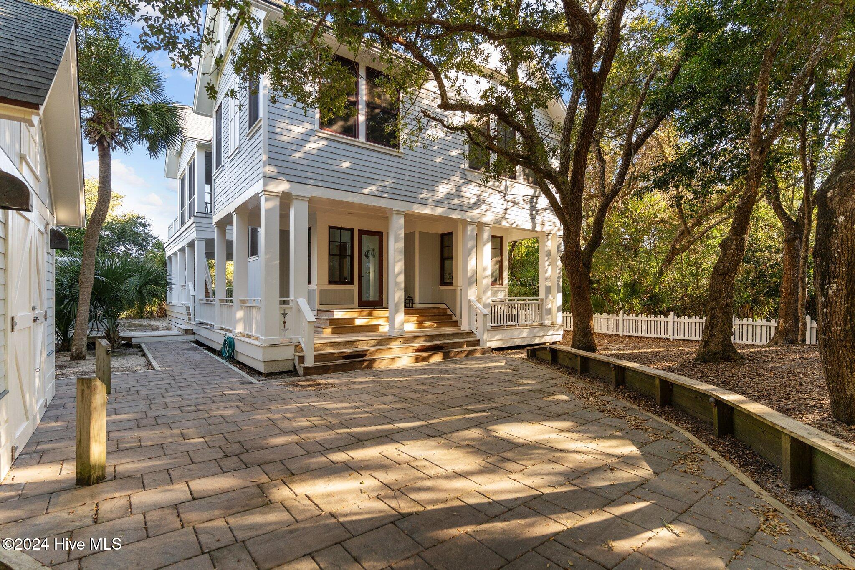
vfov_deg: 70.4
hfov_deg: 93.3
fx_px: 404
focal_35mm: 17
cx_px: 428
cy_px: 285
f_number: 3.2
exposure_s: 1/500
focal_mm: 17
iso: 640
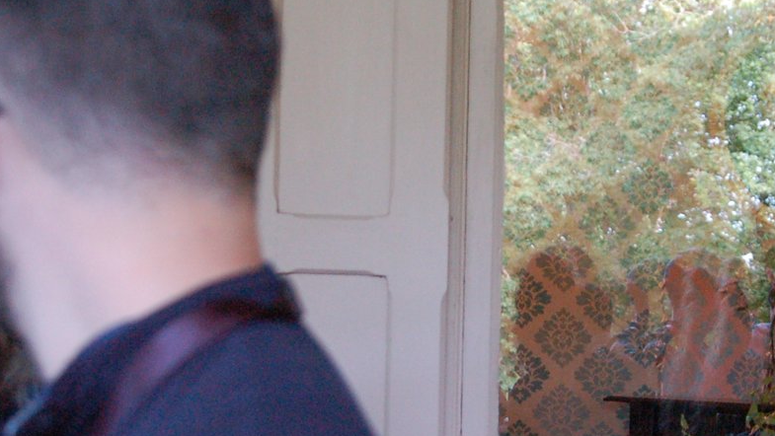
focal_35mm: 96
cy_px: 315
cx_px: 586
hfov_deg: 22.0
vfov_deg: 12.6
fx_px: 1973
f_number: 2.8
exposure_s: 1/125
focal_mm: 24
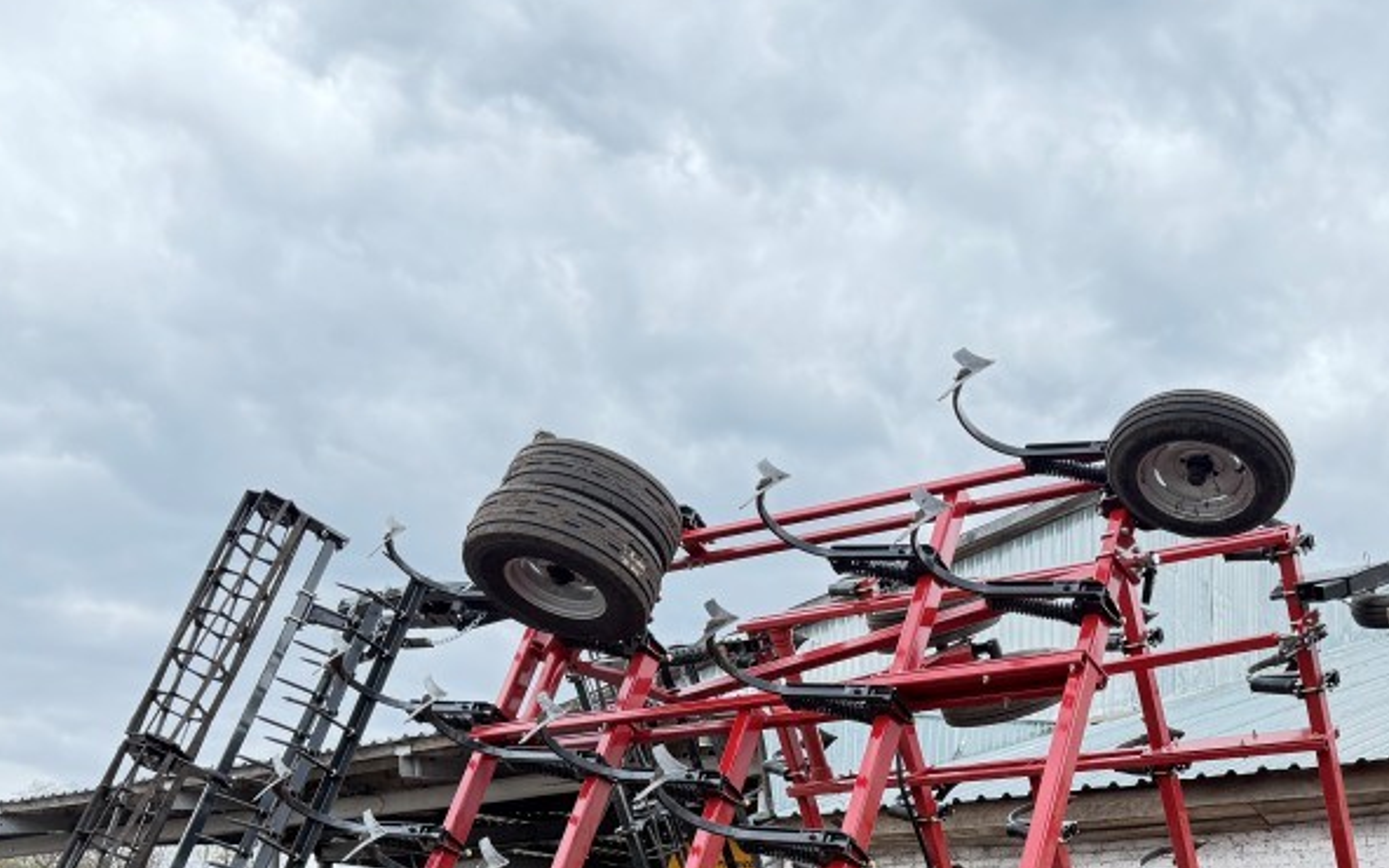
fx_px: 1666
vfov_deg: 27.5
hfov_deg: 44.2
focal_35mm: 44
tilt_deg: +6.0
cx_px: 992
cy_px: 868
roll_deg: -1.2
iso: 100
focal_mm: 6.76
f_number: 1.78
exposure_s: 1/622
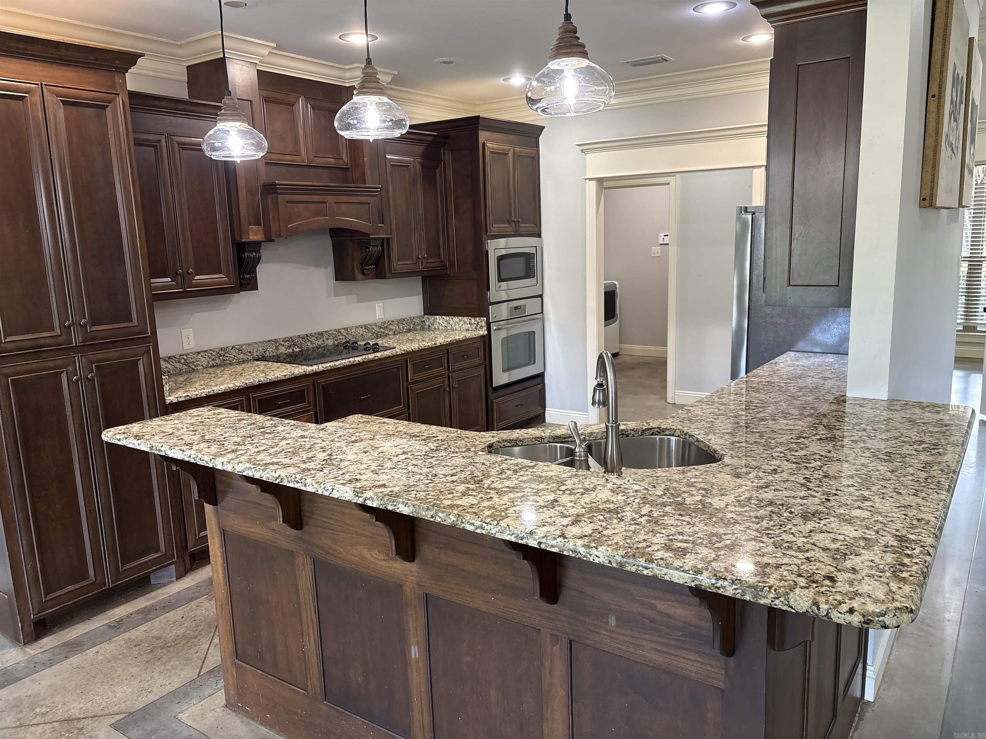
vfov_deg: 53.1
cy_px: 370
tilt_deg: -9.9
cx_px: 493
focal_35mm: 26
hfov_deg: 67.3
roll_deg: +2.4
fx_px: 741
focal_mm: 5.96
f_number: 1.6
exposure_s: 1/60
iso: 250
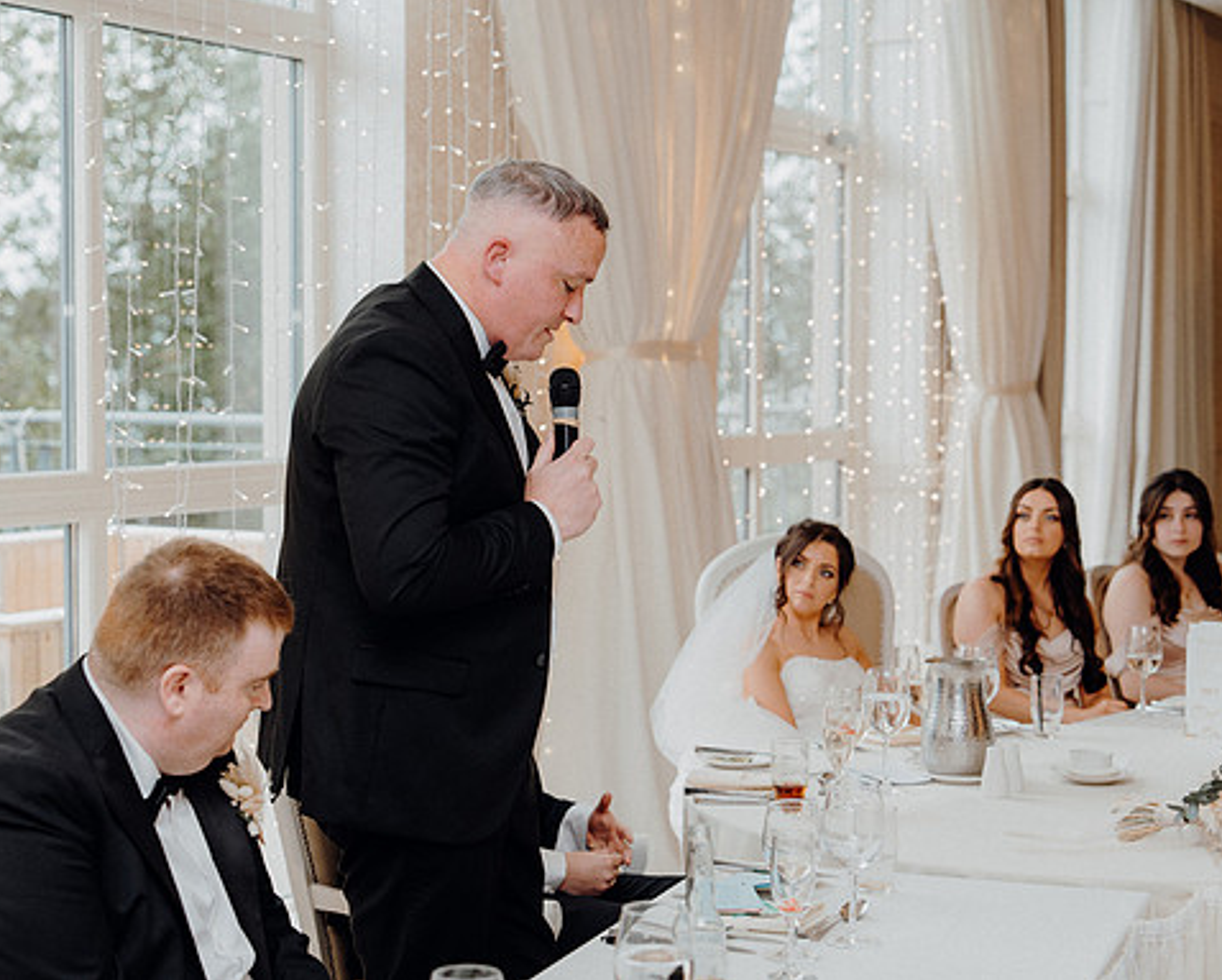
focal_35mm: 66
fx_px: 2388
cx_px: 578
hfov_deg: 28.7
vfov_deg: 23.2
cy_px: 487
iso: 640
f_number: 3.5
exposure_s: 1/160
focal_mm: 58
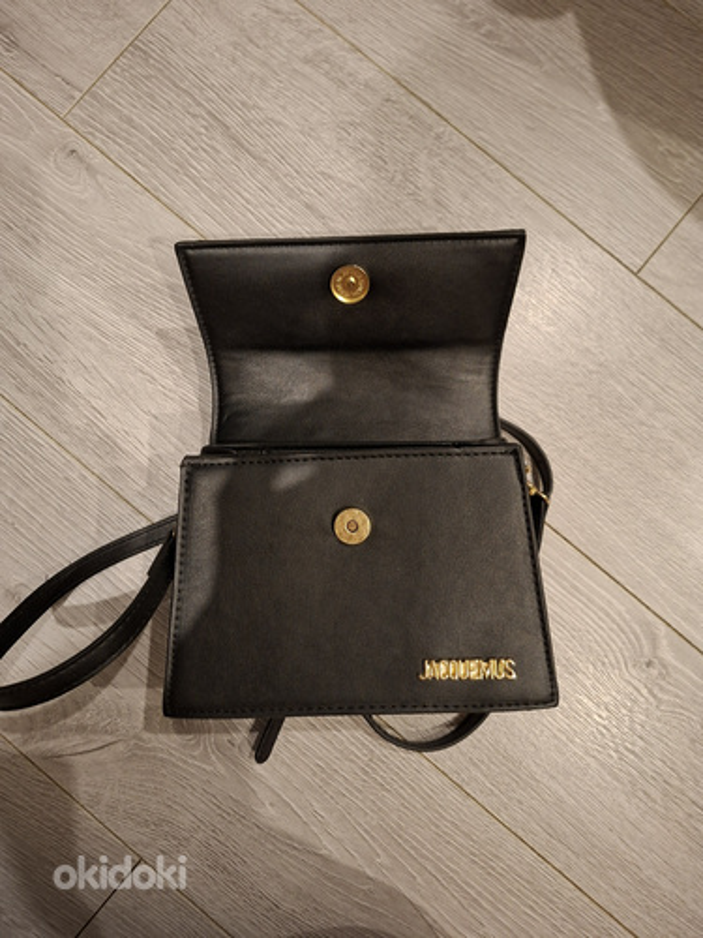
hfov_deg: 58.9
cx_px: 352
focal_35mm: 23
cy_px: 469
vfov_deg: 73.9
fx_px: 623
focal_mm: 5.54
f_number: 1.8
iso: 500
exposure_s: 1/25
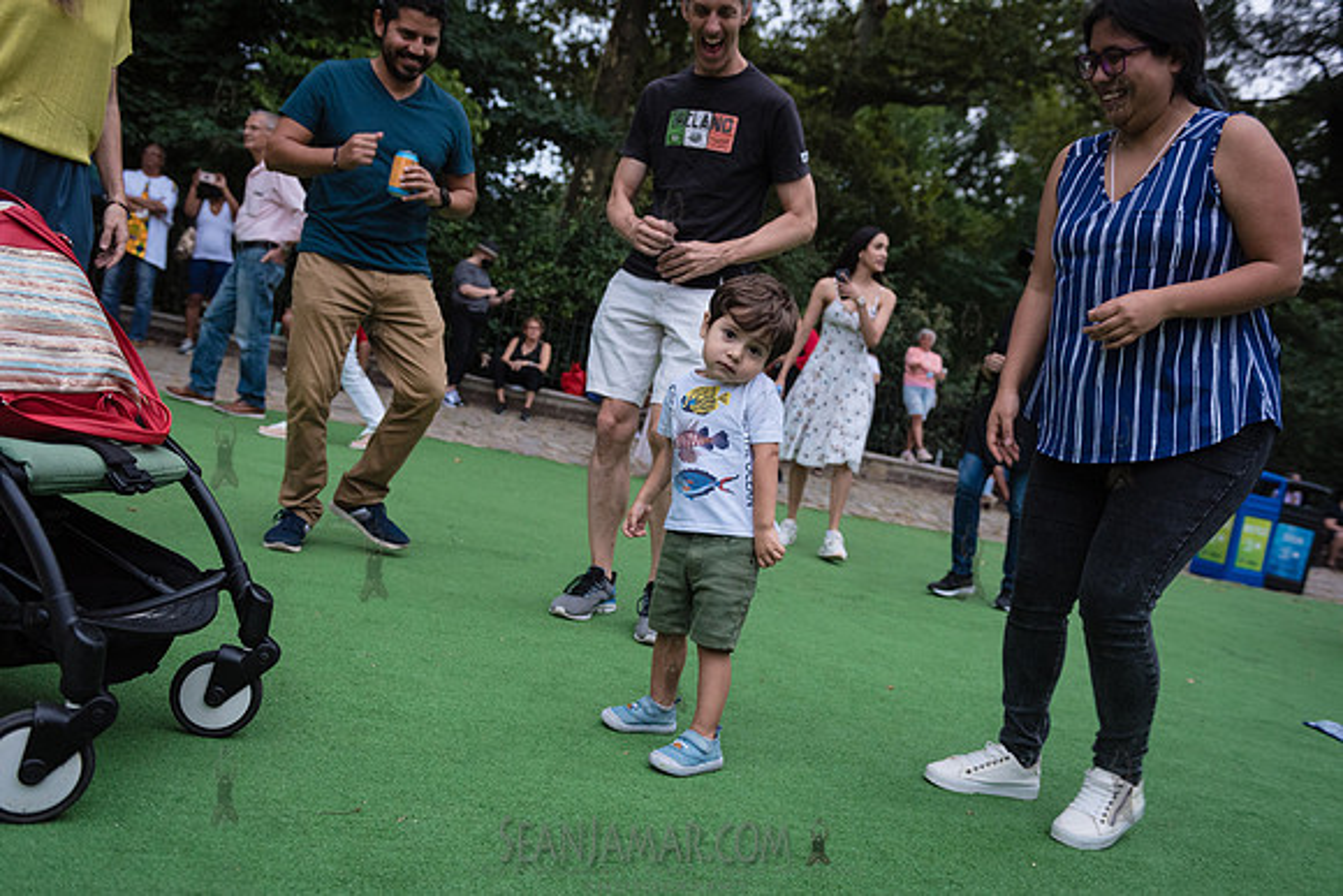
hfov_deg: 60.3
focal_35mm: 31
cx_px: 672
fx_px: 1157
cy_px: 448
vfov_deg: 42.3
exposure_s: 1/125
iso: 2500
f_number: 4
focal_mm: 31
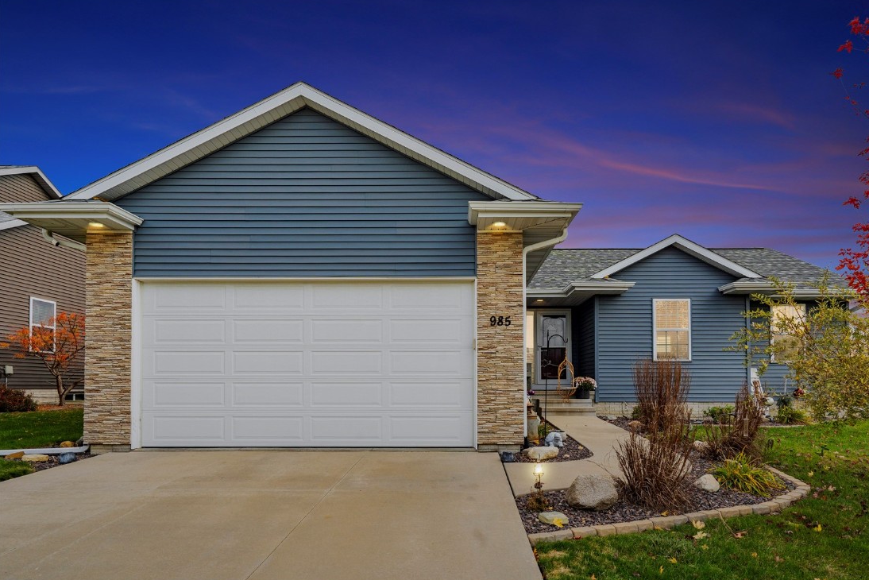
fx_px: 483
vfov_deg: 62.0
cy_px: 299
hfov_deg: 83.9
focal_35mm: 20
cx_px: 455
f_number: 9
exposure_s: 1/500
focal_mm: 19
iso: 400
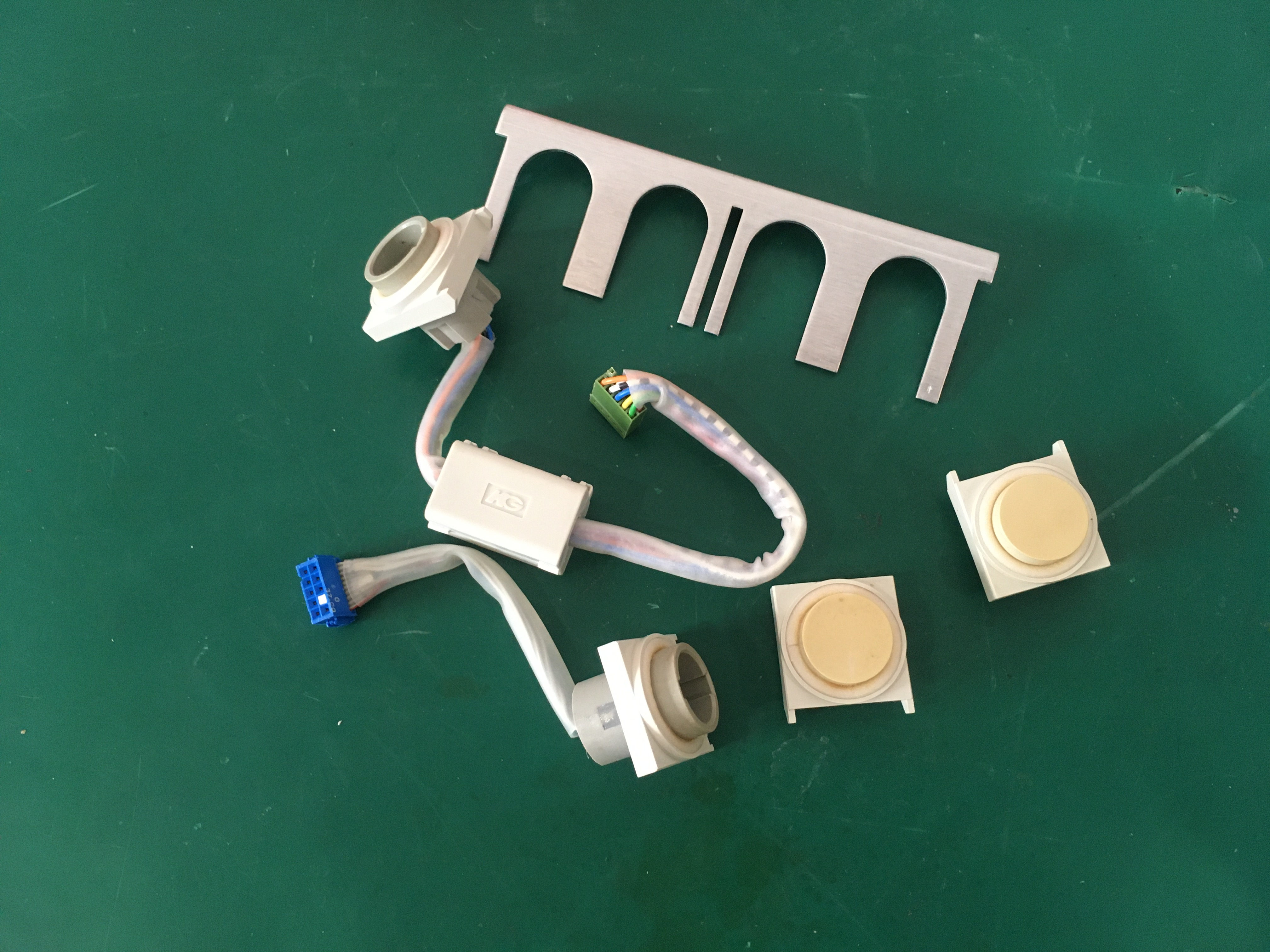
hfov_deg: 61.7
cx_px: 635
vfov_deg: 48.2
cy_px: 476
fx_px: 1064
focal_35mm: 29
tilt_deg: -74.3
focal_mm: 4.15
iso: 250
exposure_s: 1/33
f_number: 2.2
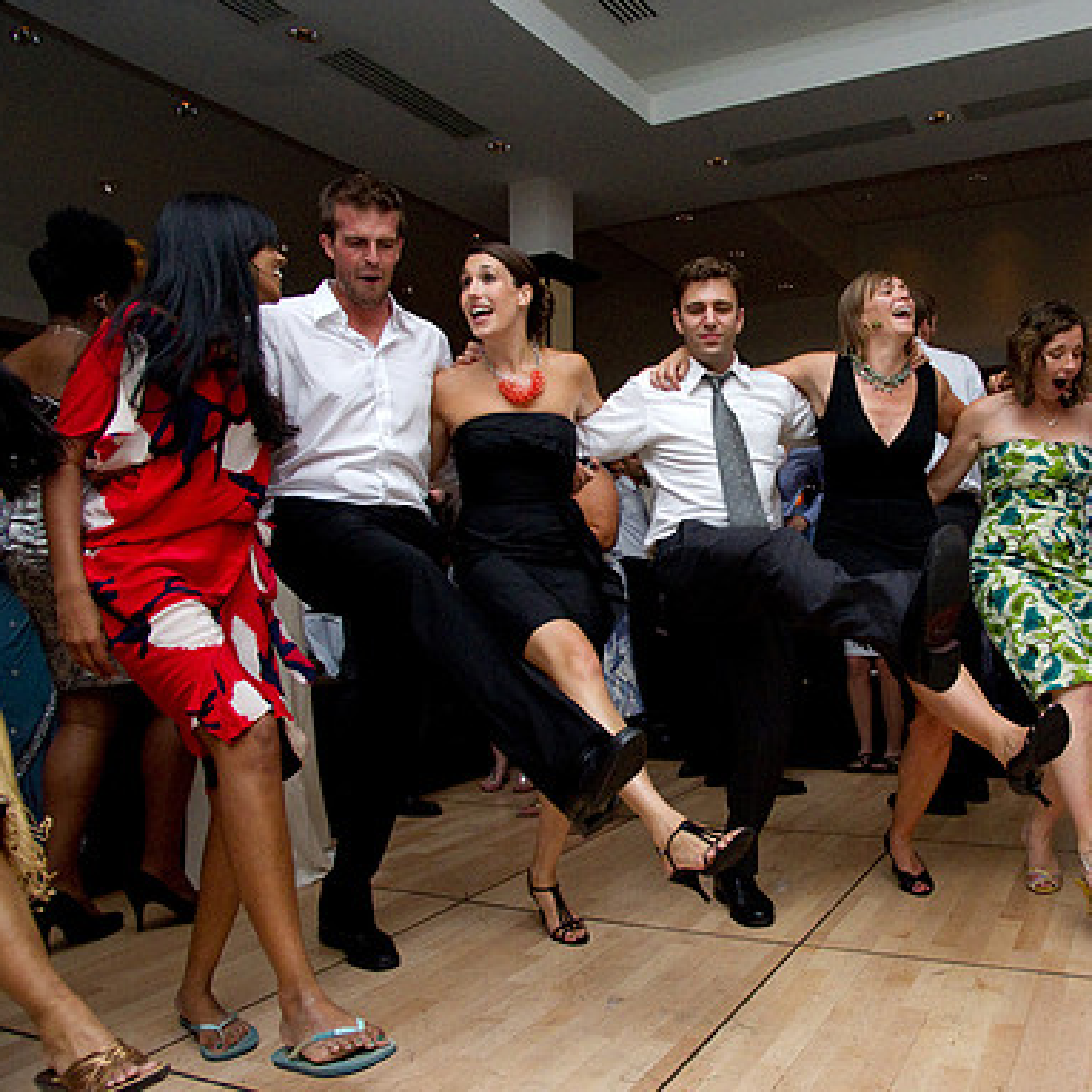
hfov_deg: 57.5
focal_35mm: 27
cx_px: 744
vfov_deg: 59.1
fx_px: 964
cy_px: 546
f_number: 5.6
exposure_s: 1/160
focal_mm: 14
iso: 3200
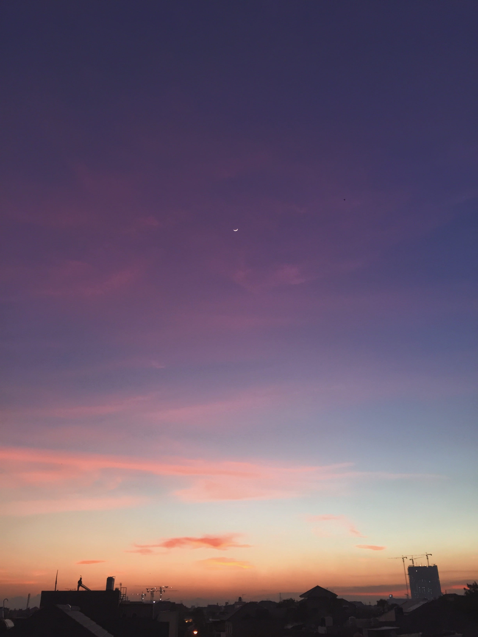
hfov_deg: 48.2
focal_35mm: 29
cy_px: 318
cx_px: 239
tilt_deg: +29.1
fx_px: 534
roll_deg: +0.6
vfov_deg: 61.7
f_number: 2.2
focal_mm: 4.15
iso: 32
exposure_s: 1/33
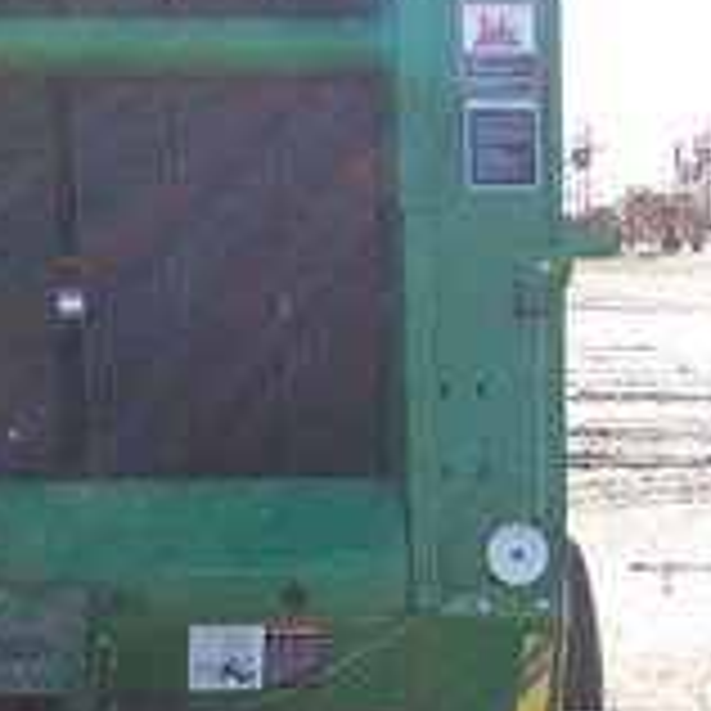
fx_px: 2579
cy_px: 353
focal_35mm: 111
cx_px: 45
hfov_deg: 15.5
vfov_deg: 15.7
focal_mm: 8
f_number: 2.8
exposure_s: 1/700
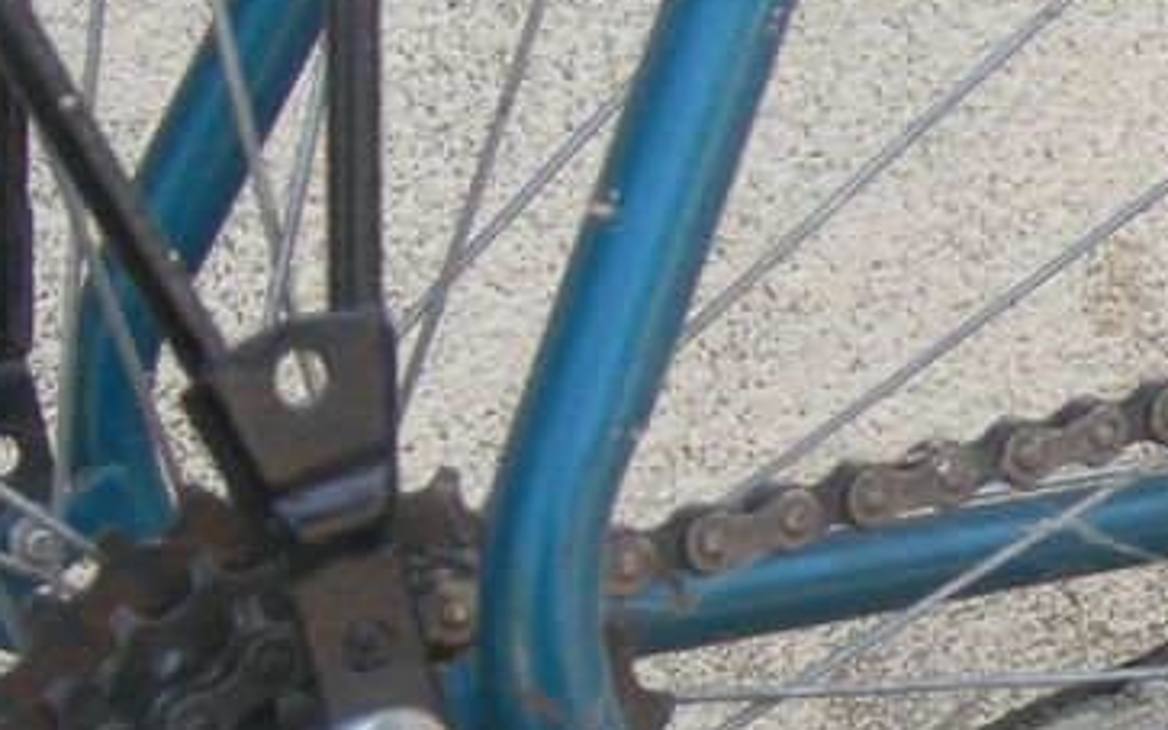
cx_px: 1332
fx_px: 3534
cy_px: 772
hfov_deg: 18.0
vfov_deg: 11.6
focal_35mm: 111
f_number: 2.8
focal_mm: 7.8
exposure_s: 1/117
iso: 50
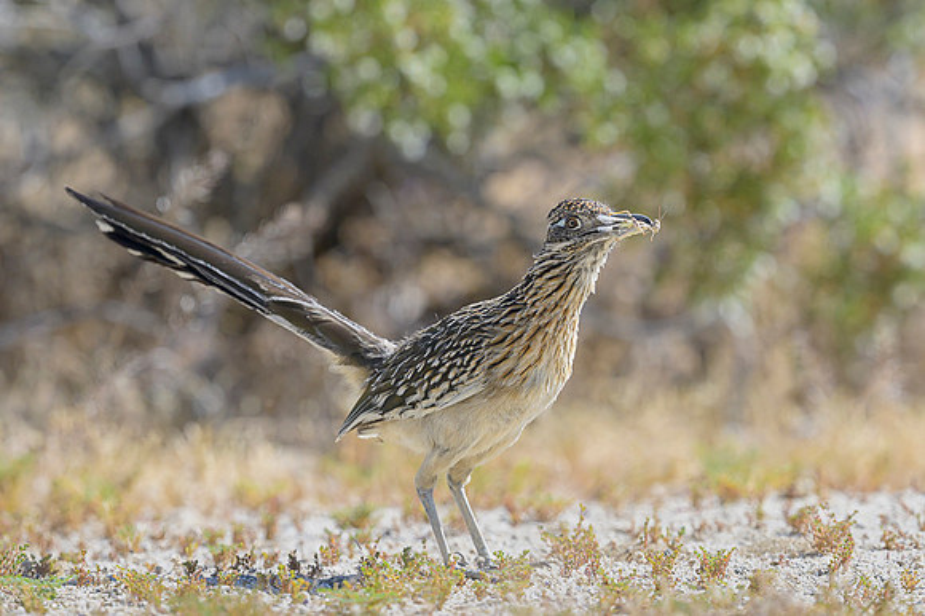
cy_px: 240
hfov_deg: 3.5
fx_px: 15205
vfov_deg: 2.3
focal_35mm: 592
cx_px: 538
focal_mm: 400
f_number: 4
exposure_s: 1/3200
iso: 400
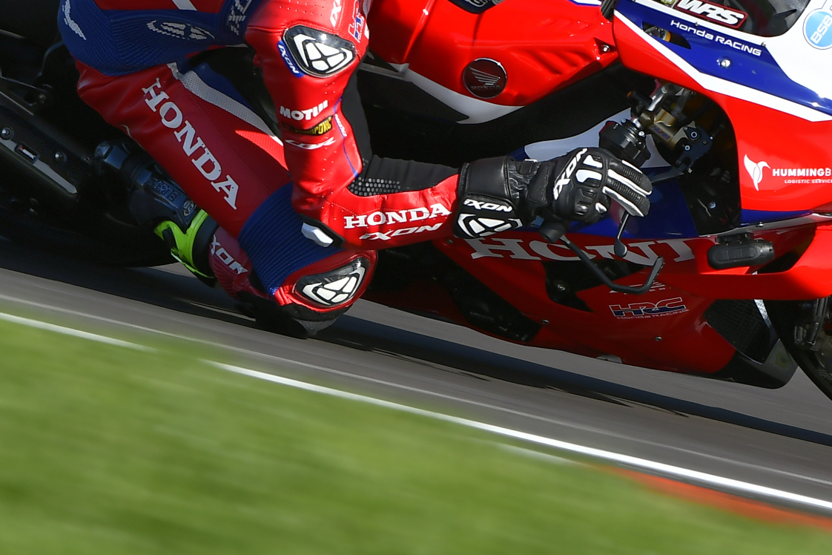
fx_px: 16061
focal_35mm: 695
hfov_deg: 3.0
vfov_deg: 2.0
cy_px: 101
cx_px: 489
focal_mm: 260
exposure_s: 1/320
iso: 100
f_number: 5
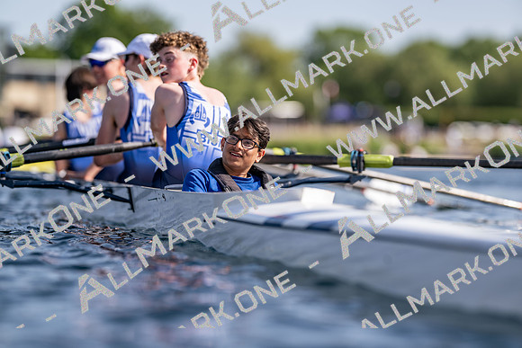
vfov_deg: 10.2
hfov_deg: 15.2
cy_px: 174
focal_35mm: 135
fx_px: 1958
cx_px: 261
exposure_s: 1/4000
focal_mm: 135
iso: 64
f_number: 1.8
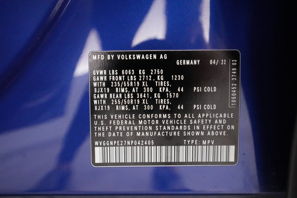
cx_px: 148
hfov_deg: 65.5
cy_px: 99
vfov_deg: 46.4
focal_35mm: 28
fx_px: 231
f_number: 4
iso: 10000
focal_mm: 28
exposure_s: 1/100
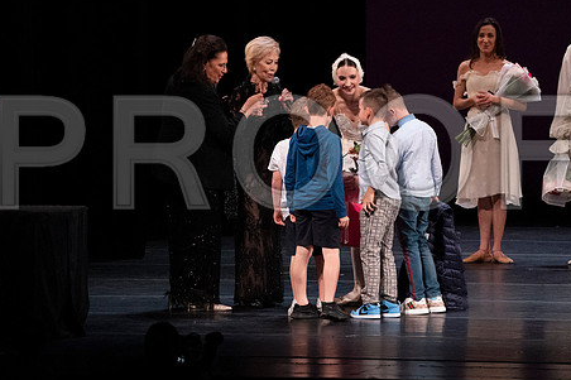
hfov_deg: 5.4
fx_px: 6041
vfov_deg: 3.6
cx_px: 277
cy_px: 156
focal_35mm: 381
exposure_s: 1/320
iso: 12800
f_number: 11
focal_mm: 297
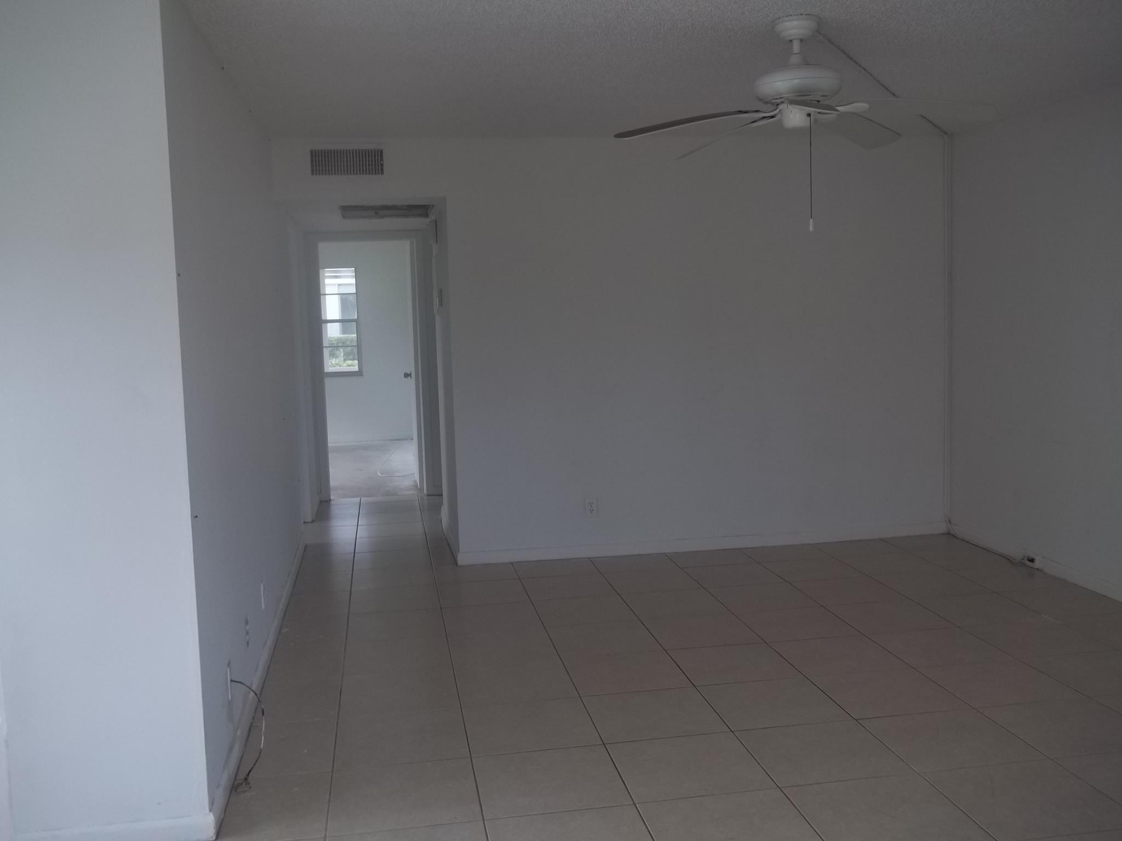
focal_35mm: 32
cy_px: 420
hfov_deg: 56.8
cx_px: 561
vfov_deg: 44.2
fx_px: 1037
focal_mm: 5.7
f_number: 2.9
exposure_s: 1/60
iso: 64
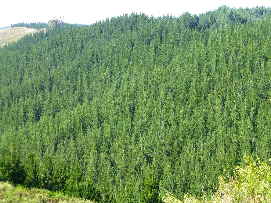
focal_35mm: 90
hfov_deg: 21.8
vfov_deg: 16.4
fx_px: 705
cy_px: 102
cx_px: 136
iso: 100
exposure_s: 1/100
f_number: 5.2
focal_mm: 16.1
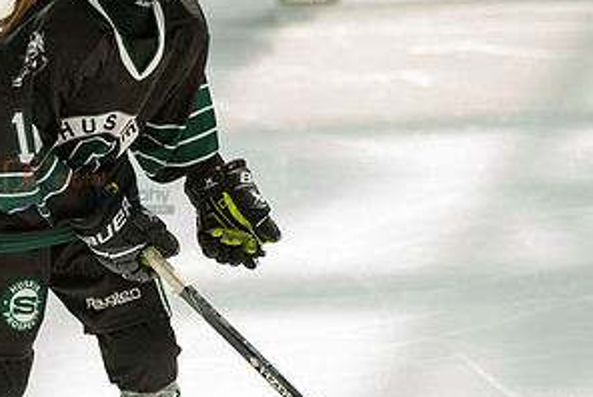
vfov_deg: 4.8
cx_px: 90
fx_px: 4782
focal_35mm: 290
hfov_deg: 7.1
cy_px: 183
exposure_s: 1/2000
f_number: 3.5
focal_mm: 148
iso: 1600
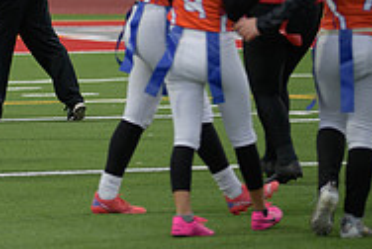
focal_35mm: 370
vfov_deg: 3.7
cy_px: -64
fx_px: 3829
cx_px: -182
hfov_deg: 5.5
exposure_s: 1/200
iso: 250
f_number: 2.8
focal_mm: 120
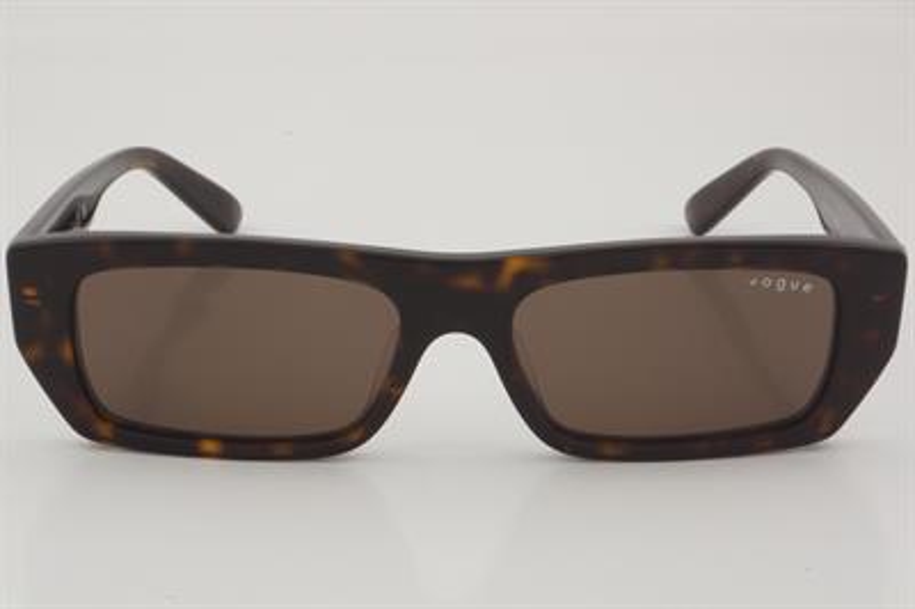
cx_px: 458
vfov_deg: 16.5
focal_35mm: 82
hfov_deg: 24.6
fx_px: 2095
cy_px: 304
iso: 100
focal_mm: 55
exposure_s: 1/3
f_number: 32
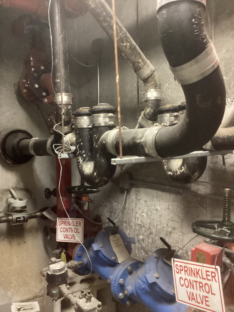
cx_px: 117
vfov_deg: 58.4
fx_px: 279
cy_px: 156
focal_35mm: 31
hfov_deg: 45.4
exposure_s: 1/20
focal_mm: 3.3
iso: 640
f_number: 2.4
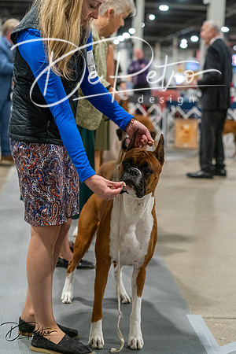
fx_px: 688
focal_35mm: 70
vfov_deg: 28.8
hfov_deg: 19.5
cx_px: 118
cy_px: 177
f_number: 3.5
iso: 6400
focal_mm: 70
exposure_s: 1/250
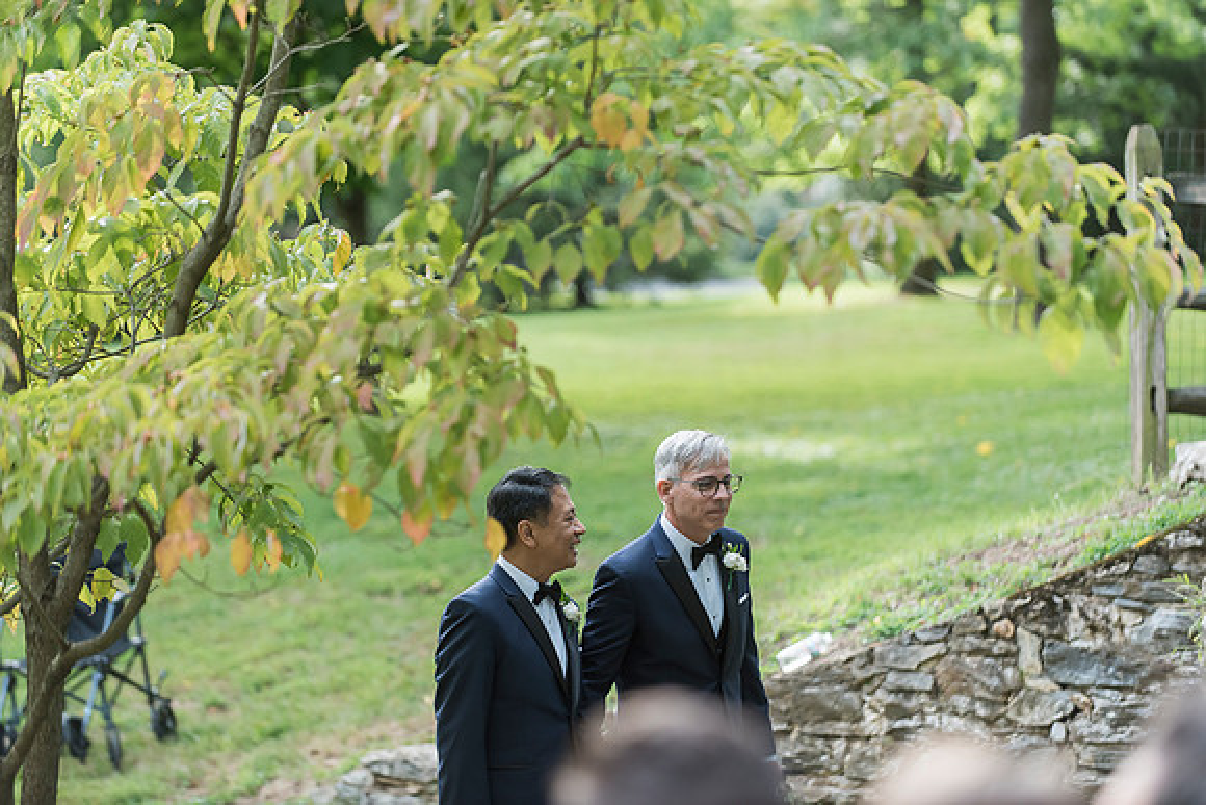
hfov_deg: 14.7
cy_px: 402
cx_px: 603
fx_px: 4691
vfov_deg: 9.8
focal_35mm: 140
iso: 800
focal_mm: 140
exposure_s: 1/800
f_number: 3.2
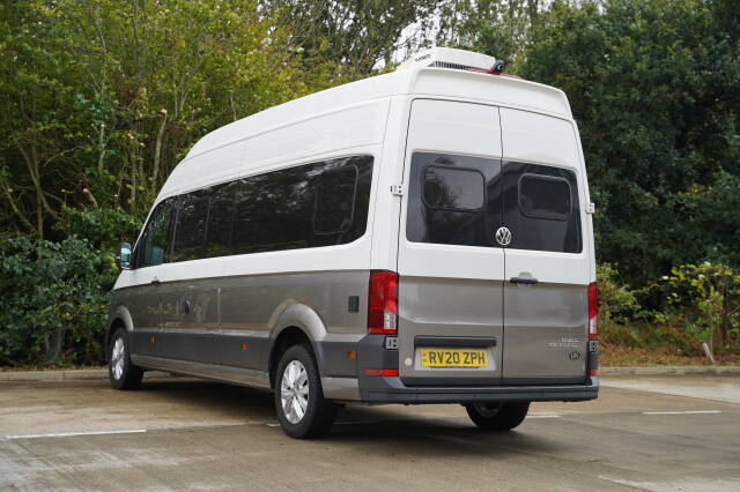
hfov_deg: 39.1
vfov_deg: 26.6
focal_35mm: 51
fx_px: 1042
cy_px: 246
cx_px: 370
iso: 320
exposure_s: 1/160
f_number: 4
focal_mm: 50.7
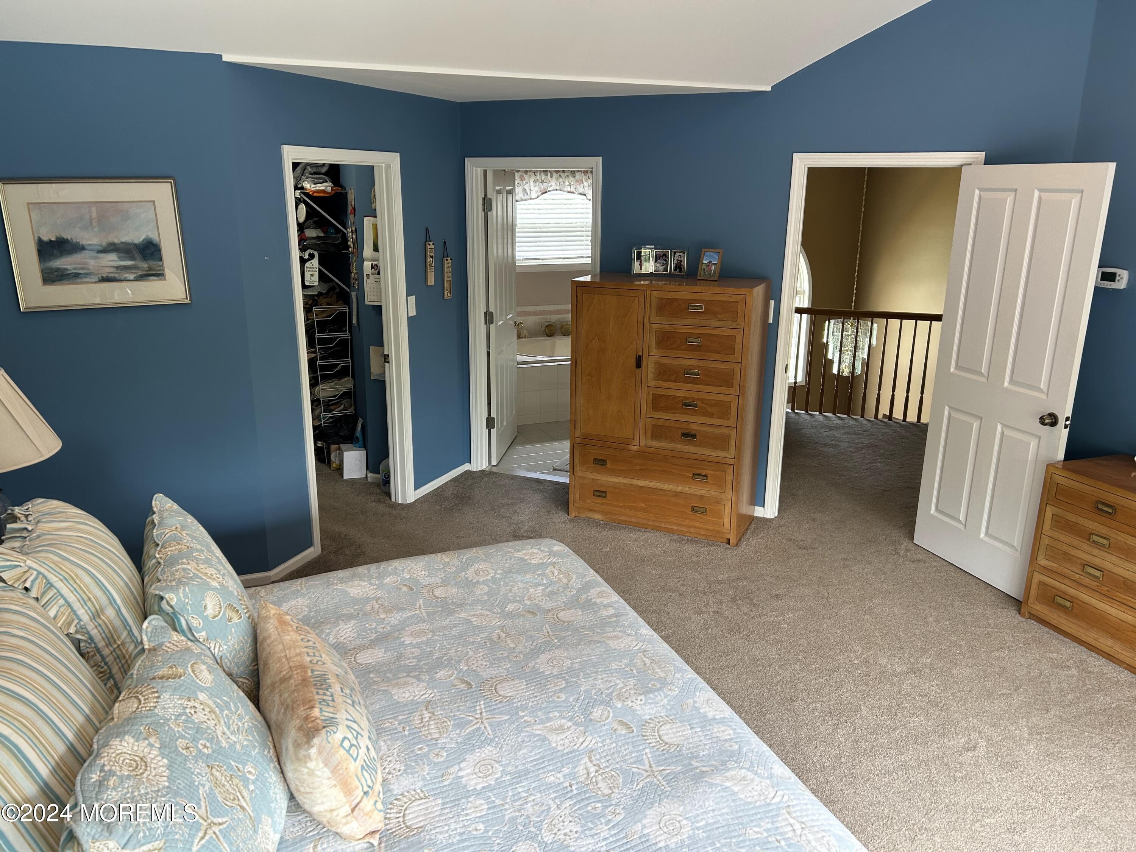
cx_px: 568
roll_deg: -0.2
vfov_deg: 53.1
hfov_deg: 67.3
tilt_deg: -15.4
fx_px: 853
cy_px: 426
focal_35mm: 26
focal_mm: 5.7
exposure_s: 1/120
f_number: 1.5
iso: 80
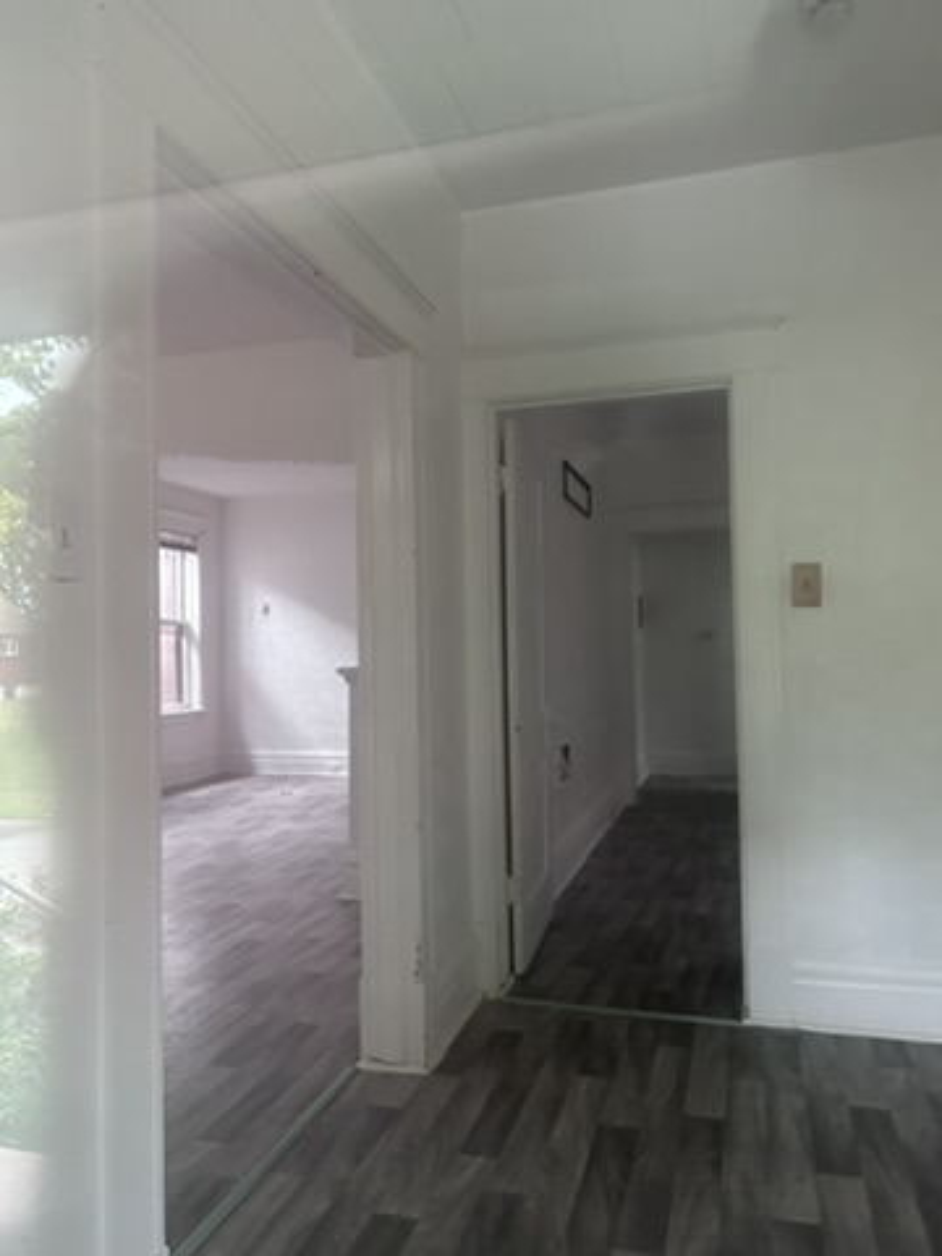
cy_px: 628
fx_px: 943
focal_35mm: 26
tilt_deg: +2.2
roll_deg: +2.4
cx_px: 471
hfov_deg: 53.1
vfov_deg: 67.3
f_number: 1.5
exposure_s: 1/60
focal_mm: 5.7
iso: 400
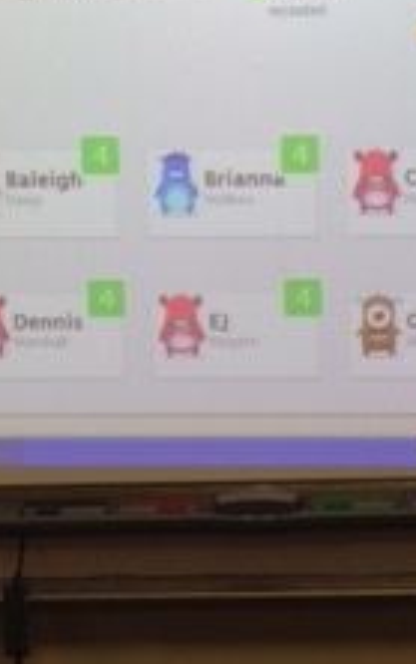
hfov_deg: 12.9
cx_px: 311
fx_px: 1830
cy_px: 434
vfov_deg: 20.5
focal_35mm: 101
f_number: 2.4
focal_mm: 4.12
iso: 64
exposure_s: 1/60
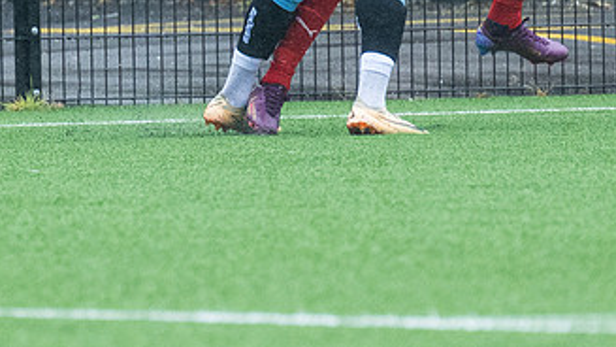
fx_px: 22183
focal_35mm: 1358
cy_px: 98
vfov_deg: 0.9
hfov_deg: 1.6
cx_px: 156
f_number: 4
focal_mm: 260
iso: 1000
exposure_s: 1/1600
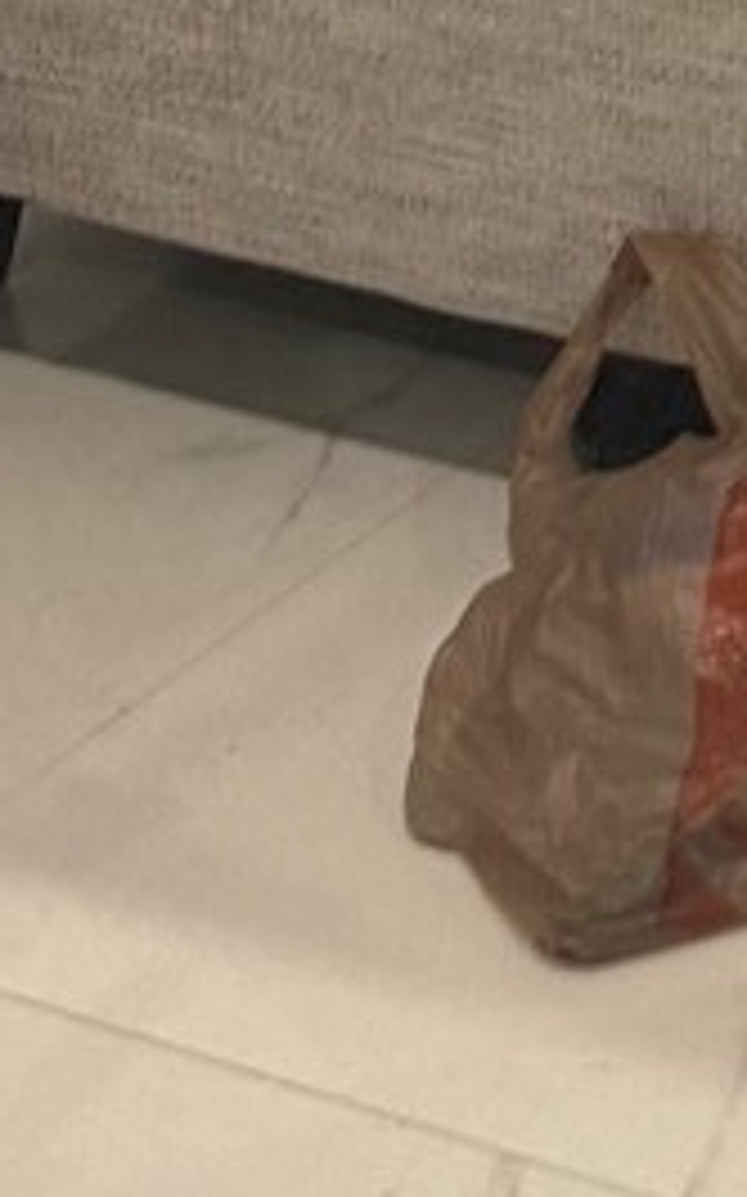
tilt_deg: -3.4
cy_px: -1966
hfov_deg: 7.4
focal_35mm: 153
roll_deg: -0.4
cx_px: 2408
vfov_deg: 10.9
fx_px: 4989
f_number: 1.78
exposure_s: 1/120
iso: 200
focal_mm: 6.76
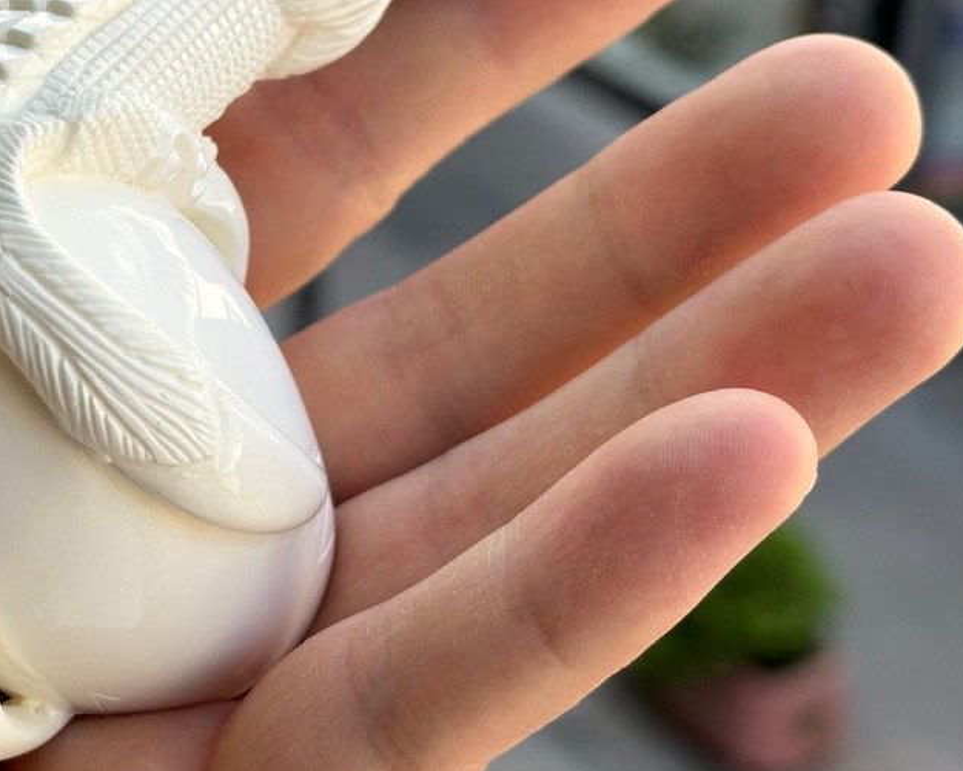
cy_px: 134
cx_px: 145
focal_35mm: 96
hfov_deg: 19.7
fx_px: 2736
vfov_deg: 15.9
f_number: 1.78
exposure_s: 1/571
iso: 64
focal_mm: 6.86
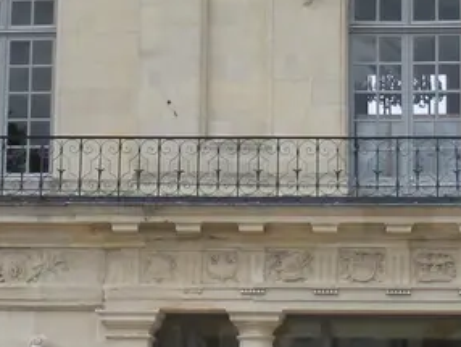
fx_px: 2146
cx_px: 340
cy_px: 178
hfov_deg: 12.2
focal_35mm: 161
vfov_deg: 9.2
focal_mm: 6.3
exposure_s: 1/368
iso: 64
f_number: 3.5
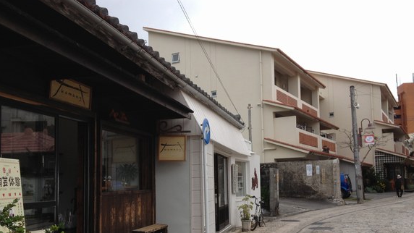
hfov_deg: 50.5
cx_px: 203
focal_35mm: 40
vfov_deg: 29.5
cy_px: 156
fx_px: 439
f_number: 2.4
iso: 50
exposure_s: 1/1175
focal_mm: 4.28
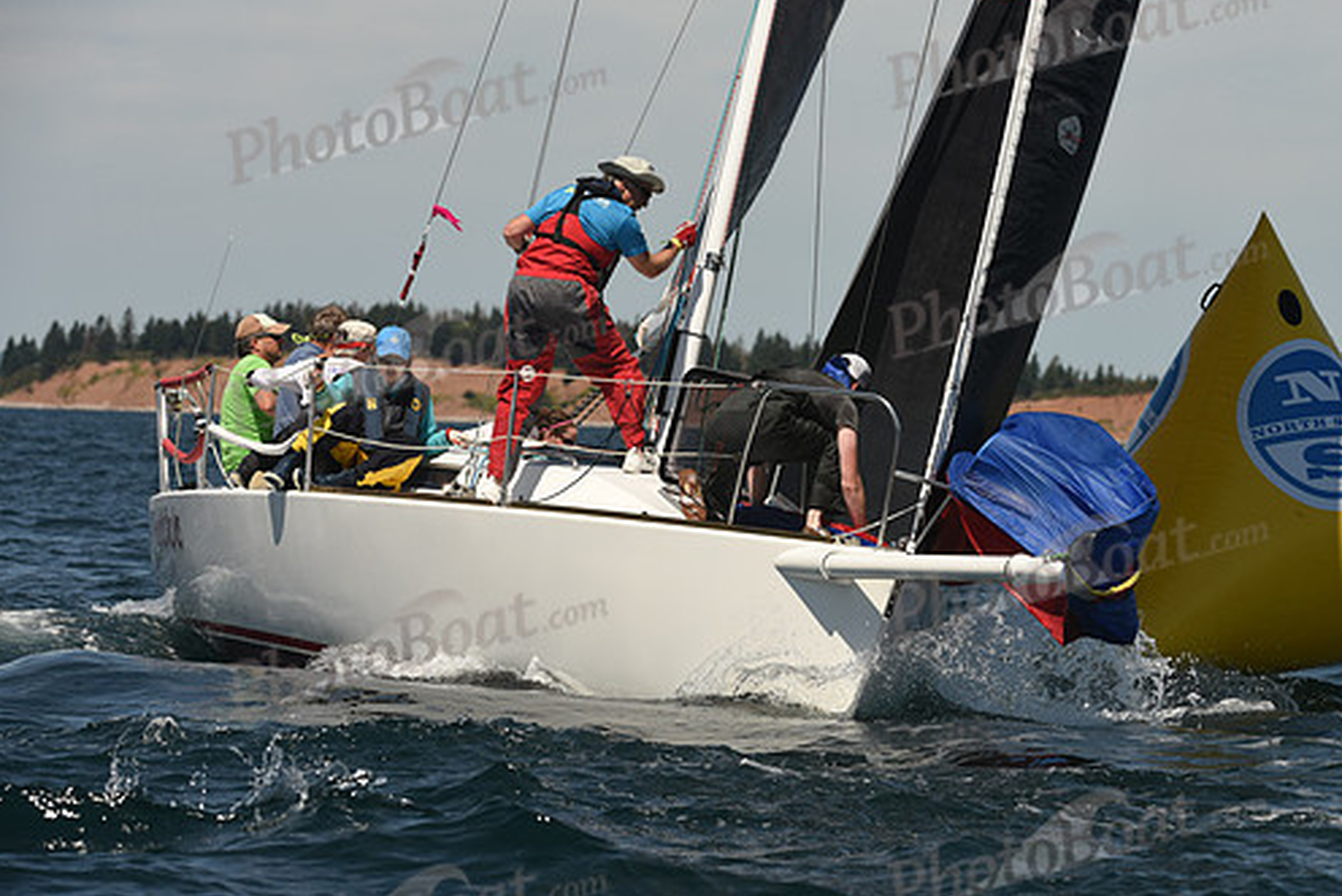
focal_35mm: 234
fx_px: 8725
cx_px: 749
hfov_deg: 8.8
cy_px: 467
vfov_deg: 5.9
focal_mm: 200
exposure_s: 1/1000
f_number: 7.1
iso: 250
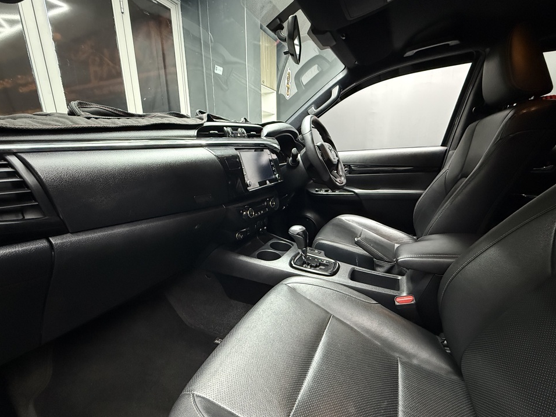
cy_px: 209
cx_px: 286
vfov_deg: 81.7
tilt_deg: -14.1
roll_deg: -0.2
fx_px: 241
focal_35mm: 15
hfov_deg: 98.1
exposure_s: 1/33
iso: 1250
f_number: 2.2
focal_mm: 2.22
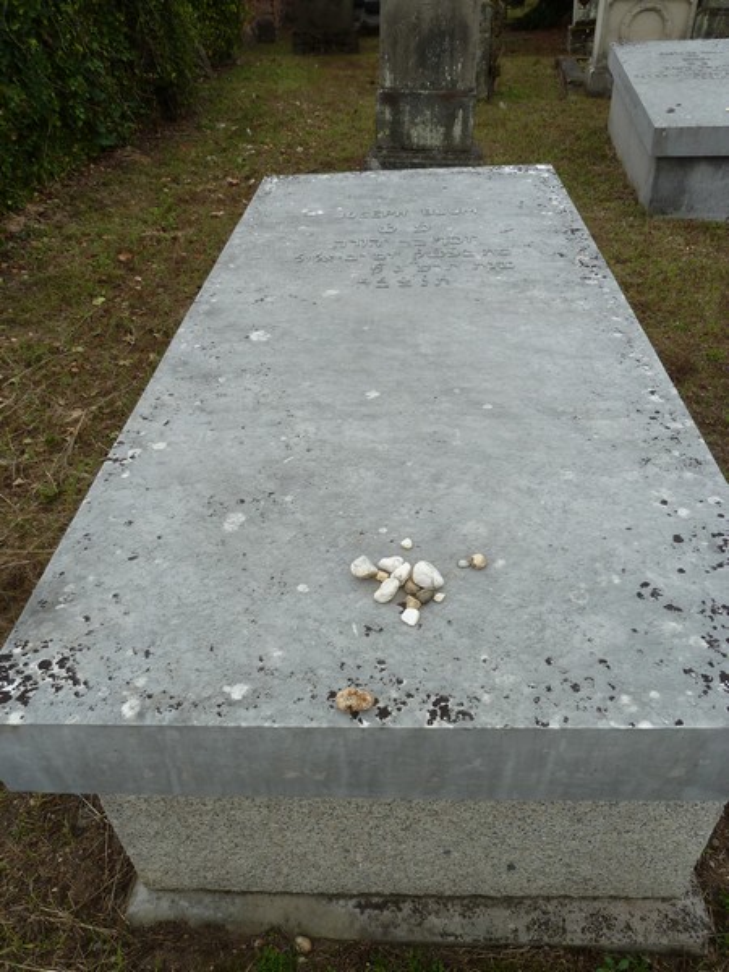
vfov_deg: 69.4
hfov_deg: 54.9
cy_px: 486
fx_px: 702
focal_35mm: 25
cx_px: 364
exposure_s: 1/200
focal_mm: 4.1
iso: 80
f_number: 4
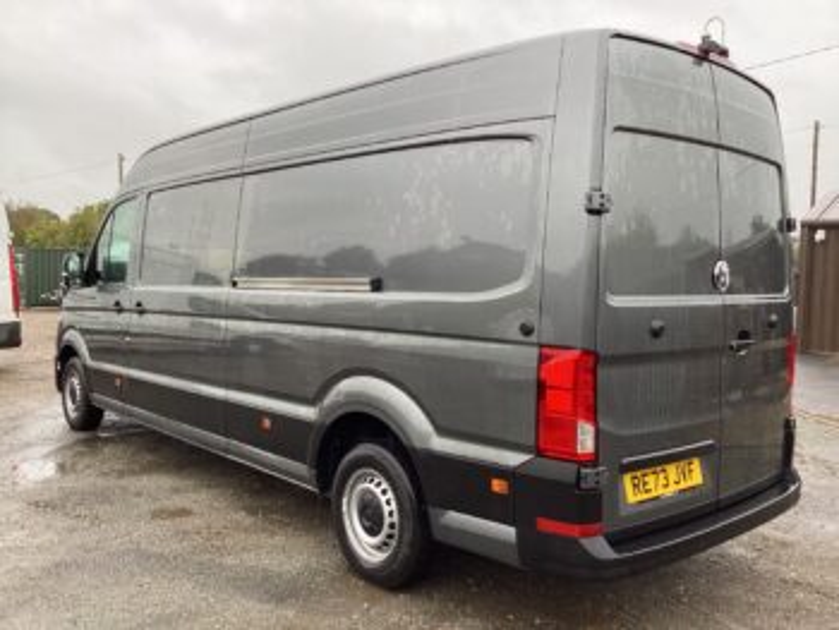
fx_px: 752
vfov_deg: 45.5
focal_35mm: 31
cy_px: 315
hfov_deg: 58.3
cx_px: 420
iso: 50
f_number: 2.4
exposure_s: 1/120
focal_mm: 3.3
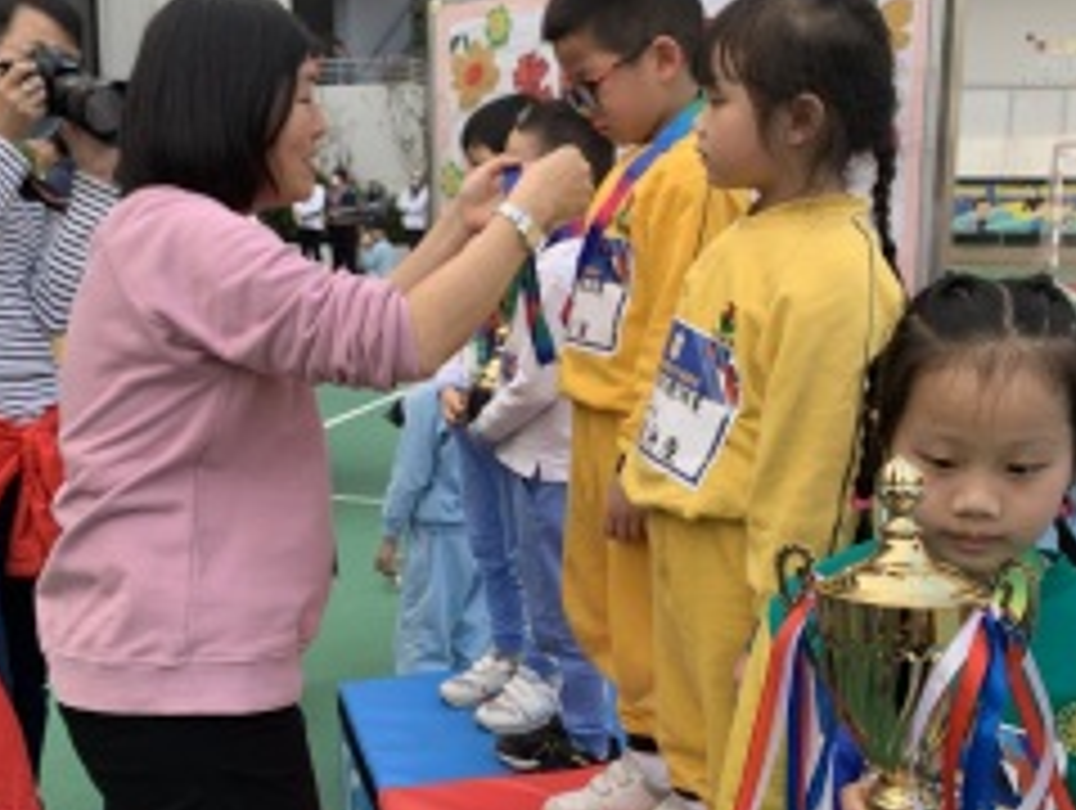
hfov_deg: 48.9
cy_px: 389
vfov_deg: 37.8
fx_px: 1183
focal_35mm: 38
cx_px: 504
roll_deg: -0.3
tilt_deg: -8.5
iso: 25
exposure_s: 1/171
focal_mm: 4.25
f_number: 1.8
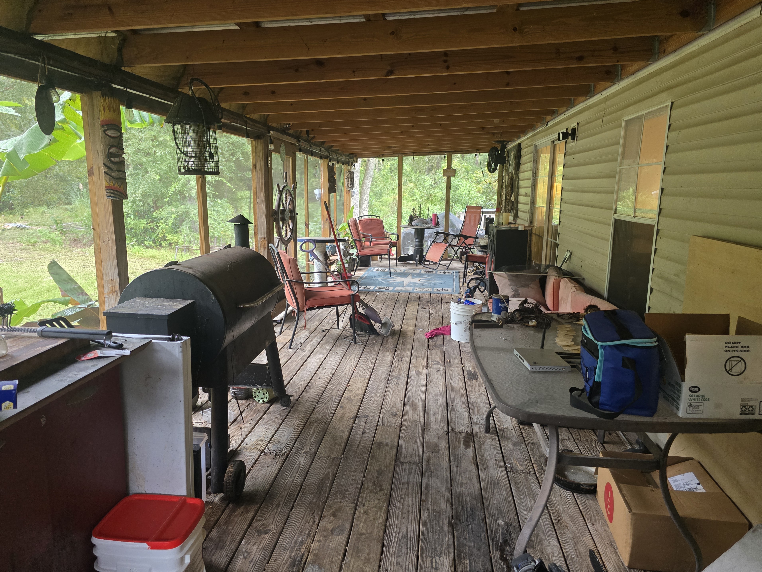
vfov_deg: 56.8
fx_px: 528
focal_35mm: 24
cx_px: 376
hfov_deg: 71.6
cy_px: 284
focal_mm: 6.3
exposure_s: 1/120
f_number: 1.7
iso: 400
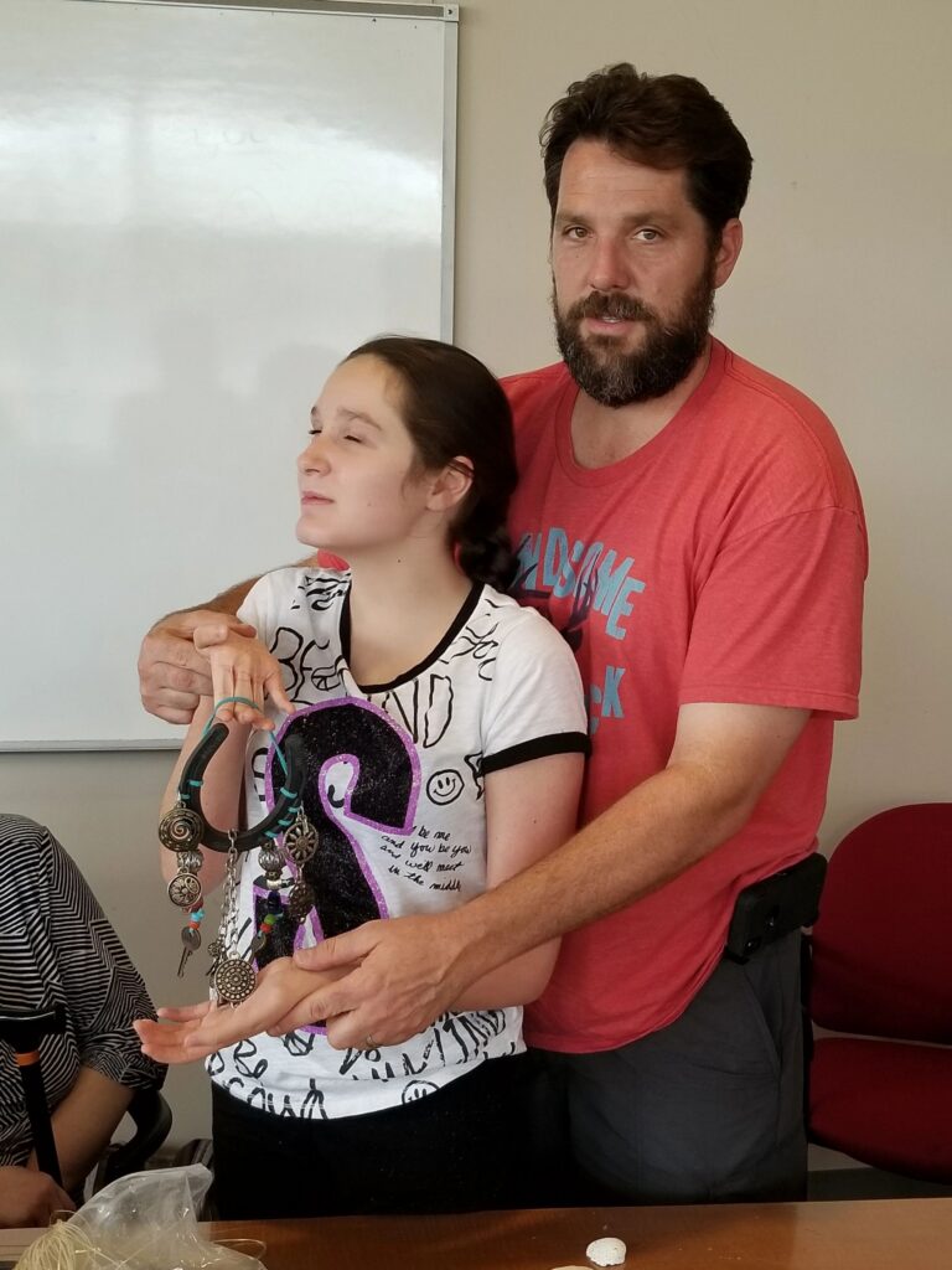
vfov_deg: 67.3
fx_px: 953
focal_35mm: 26
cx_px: 476
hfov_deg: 53.1
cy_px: 635
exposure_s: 1/81
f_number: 1.7
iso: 50
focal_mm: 4.25
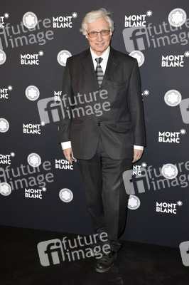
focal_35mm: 48
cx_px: 94
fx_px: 379
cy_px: 142
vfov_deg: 41.1
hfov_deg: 28.0
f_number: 6.3
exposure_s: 1/160
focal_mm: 32
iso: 500
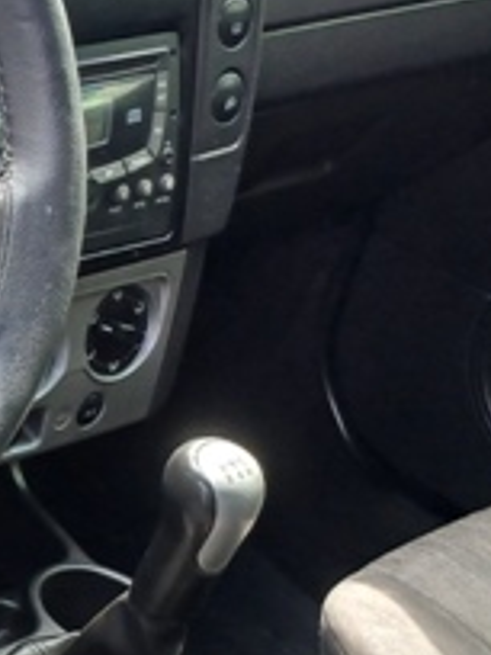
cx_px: -334
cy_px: 482
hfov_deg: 13.3
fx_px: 1929
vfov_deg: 19.1
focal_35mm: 102
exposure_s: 1/60
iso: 100
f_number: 1.8
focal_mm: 3.98
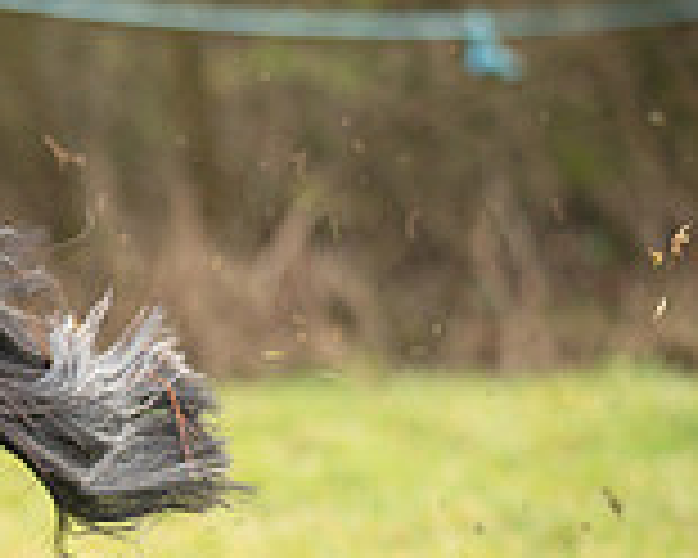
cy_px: 258
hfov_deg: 2.3
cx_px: -22
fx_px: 17373
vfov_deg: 1.8
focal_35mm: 841
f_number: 1.8
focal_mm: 135
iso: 250
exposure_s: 1/1000
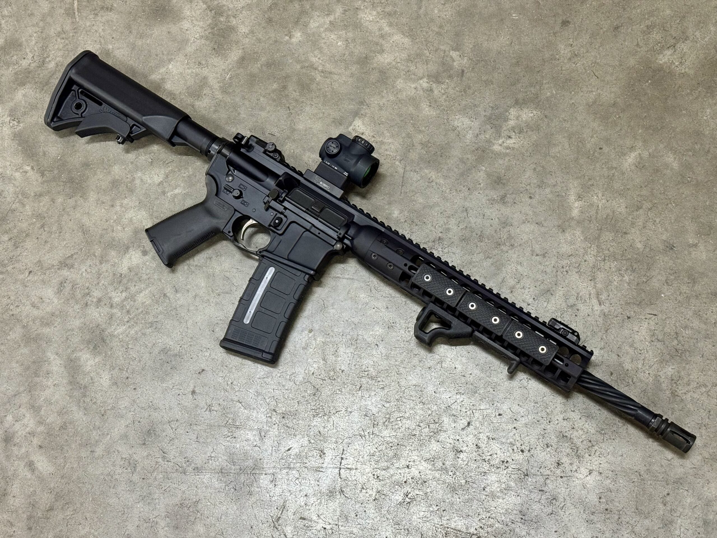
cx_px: 358
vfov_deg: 30.3
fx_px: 994
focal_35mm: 48
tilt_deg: -72.6
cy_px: 269
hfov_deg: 39.7
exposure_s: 1/40
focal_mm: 6.76
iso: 500
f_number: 1.78
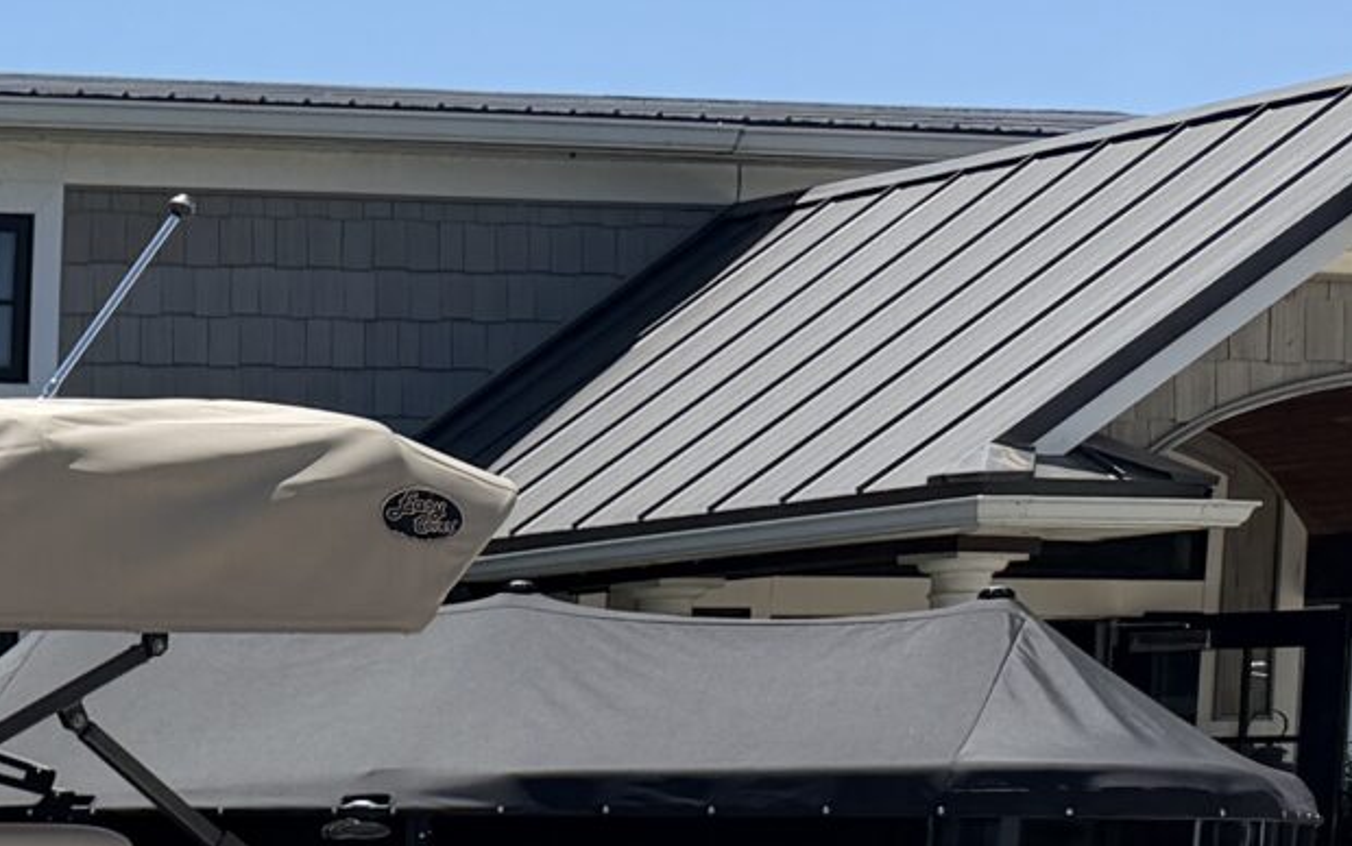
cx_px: -1239
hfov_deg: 16.1
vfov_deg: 11.9
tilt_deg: -7.4
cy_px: 1284
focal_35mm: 105
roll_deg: +0.8
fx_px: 3870
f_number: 1.78
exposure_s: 1/6173
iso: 80
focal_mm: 6.76
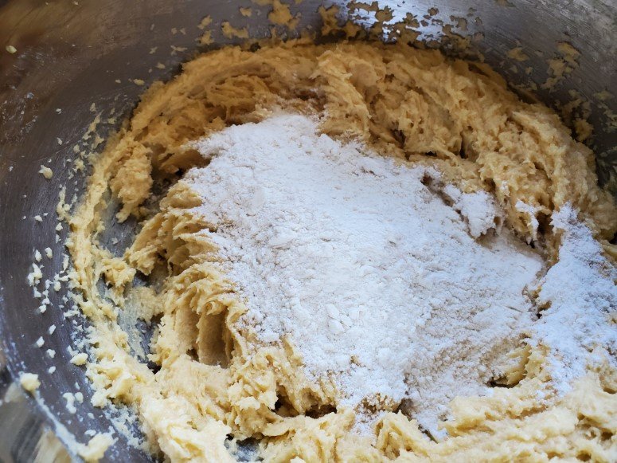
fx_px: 463
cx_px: 308
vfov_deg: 53.1
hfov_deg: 67.3
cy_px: 232
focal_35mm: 26
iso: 200
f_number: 2.4
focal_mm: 4.3
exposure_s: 1/59
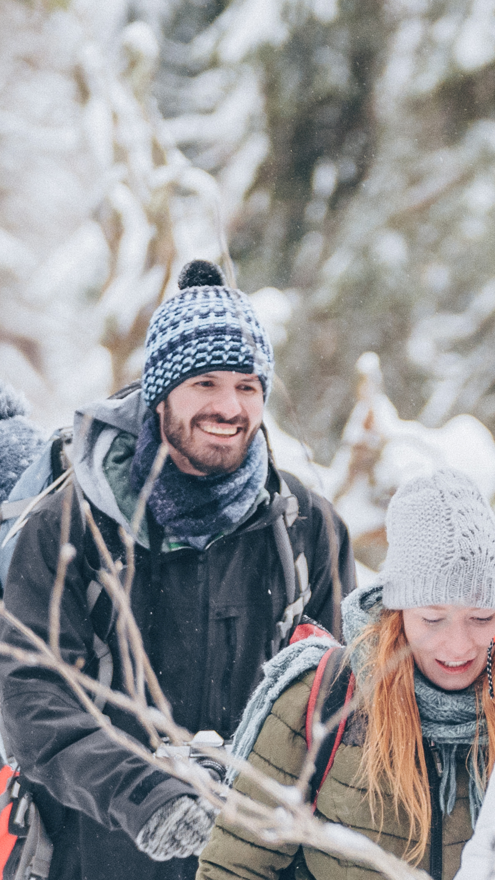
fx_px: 9076
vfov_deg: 5.5
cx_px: 420
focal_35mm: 389
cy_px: 636
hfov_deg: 3.1
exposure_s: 1/400
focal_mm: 132
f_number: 2.8
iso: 1250
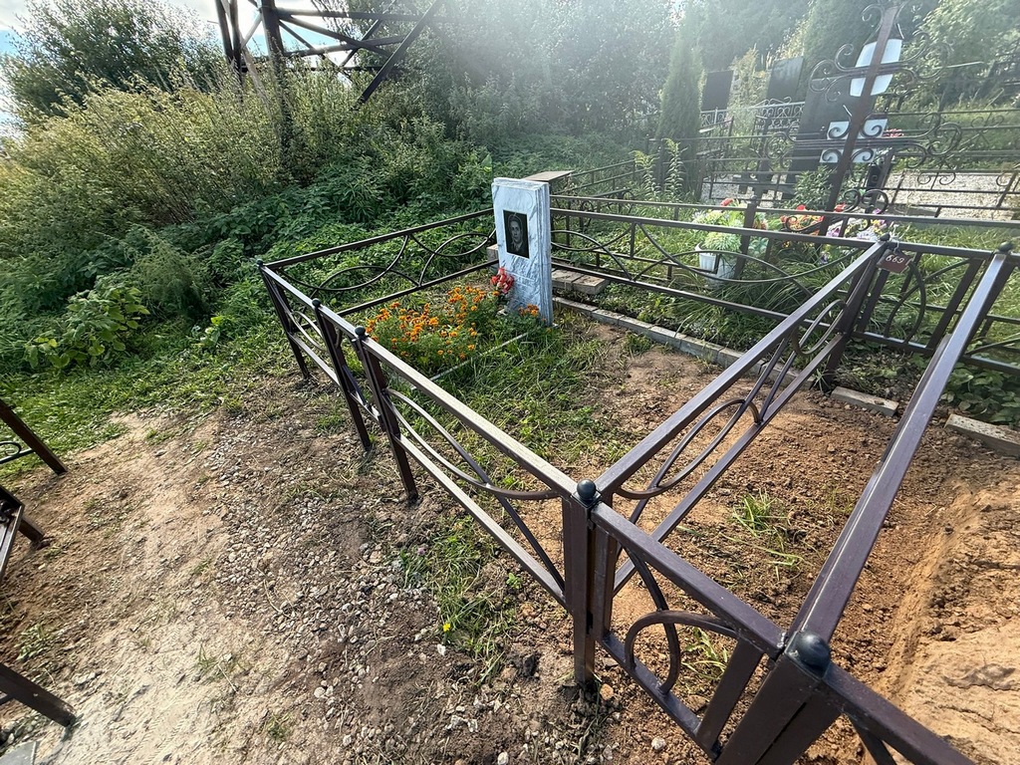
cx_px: 510
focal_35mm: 14
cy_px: 382
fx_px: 413
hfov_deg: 102.1
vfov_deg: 85.7
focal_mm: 2.22
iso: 50
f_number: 2.2
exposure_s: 1/226
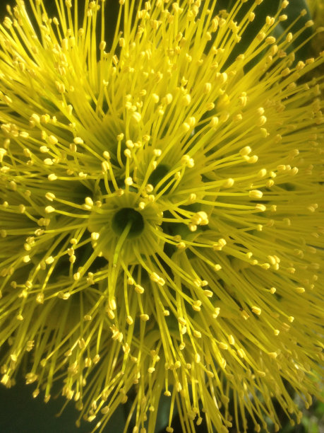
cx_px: 162
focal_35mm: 35
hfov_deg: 40.7
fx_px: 437
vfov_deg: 52.6
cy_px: 216
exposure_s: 1/920
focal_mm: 4.28
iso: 50
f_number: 2.4
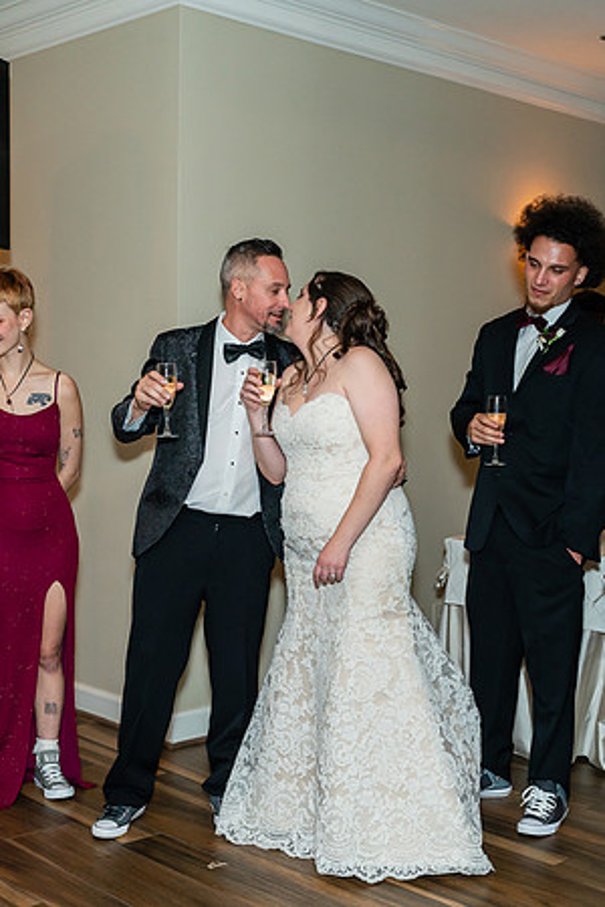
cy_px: 528
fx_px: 1244
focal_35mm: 49
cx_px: 301
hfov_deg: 27.3
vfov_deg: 40.0
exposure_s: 1/80
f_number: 4.5
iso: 800
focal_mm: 28
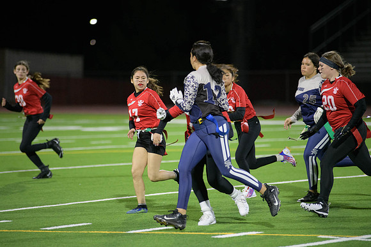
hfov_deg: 10.3
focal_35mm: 200
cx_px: 186
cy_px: 124
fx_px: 2061
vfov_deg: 6.9
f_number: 2.8
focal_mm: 200
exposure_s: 1/640
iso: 4000
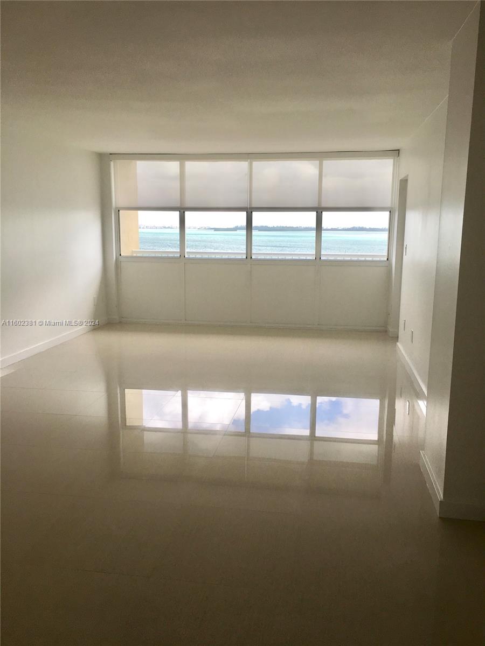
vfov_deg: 61.7
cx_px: 242
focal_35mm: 29
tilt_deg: -9.4
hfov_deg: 48.2
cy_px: 323
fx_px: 542
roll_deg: -0.7
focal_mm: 4.15
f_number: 2.2
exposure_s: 1/442
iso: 32
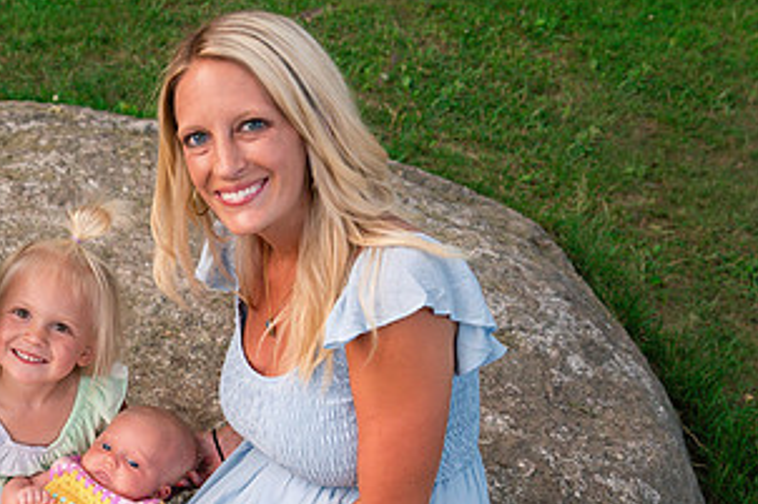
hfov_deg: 36.6
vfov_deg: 26.1
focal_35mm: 50
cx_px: 45
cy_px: 450
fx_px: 1052
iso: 500
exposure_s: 1/400
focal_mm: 26
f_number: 3.5
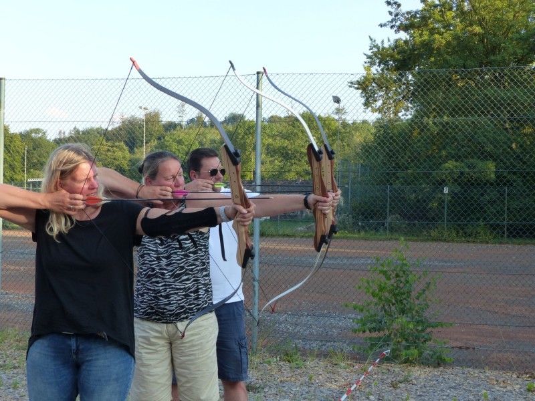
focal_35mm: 52
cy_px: 200
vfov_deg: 28.0
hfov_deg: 36.8
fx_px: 804
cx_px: 268
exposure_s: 1/200
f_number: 4
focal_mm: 9.4
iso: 160
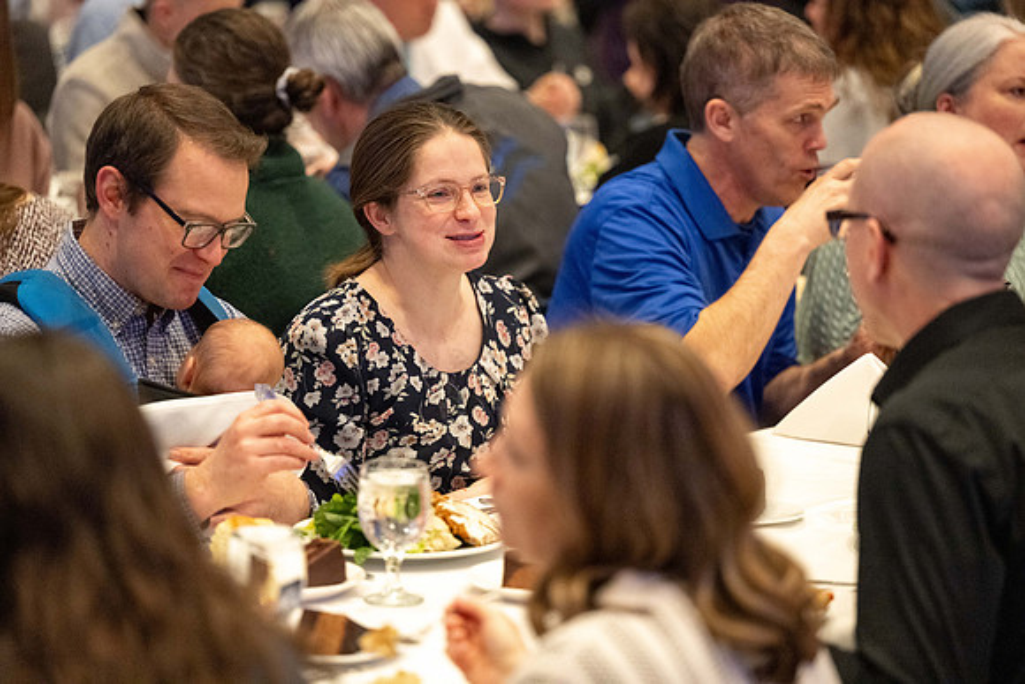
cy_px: 342
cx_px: 512
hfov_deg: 15.2
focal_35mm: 135
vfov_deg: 10.2
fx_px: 3844
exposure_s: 1/160
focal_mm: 135
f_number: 2.8
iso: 8000
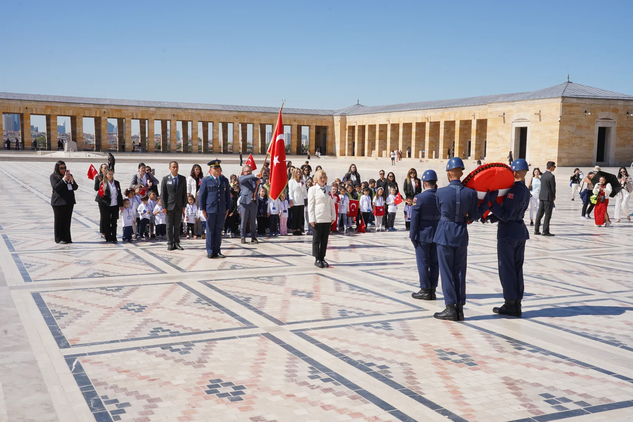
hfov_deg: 49.6
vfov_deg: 34.2
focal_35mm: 39
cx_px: 316
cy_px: 211
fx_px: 686
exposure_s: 1/100
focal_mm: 39
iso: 100
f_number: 14
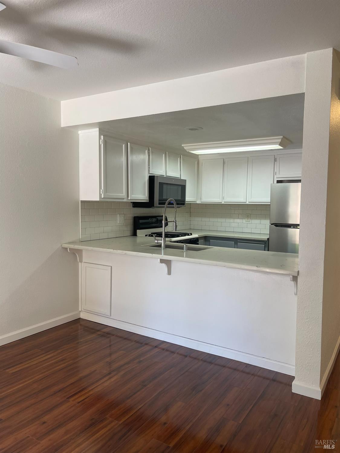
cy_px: 226
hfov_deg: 54.9
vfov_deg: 69.4
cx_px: 170
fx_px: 327
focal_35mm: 25
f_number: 1.6
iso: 64
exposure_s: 1/60
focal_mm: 5.1
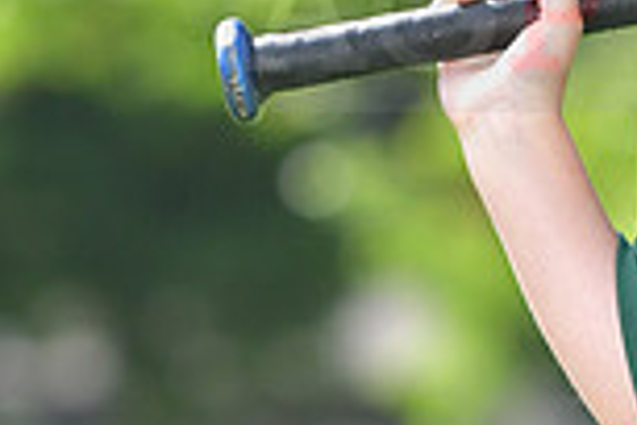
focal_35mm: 638
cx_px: 924
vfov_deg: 2.2
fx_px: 11288
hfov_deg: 3.2
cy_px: -10
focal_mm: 112
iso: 500
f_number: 4
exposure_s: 1/2500
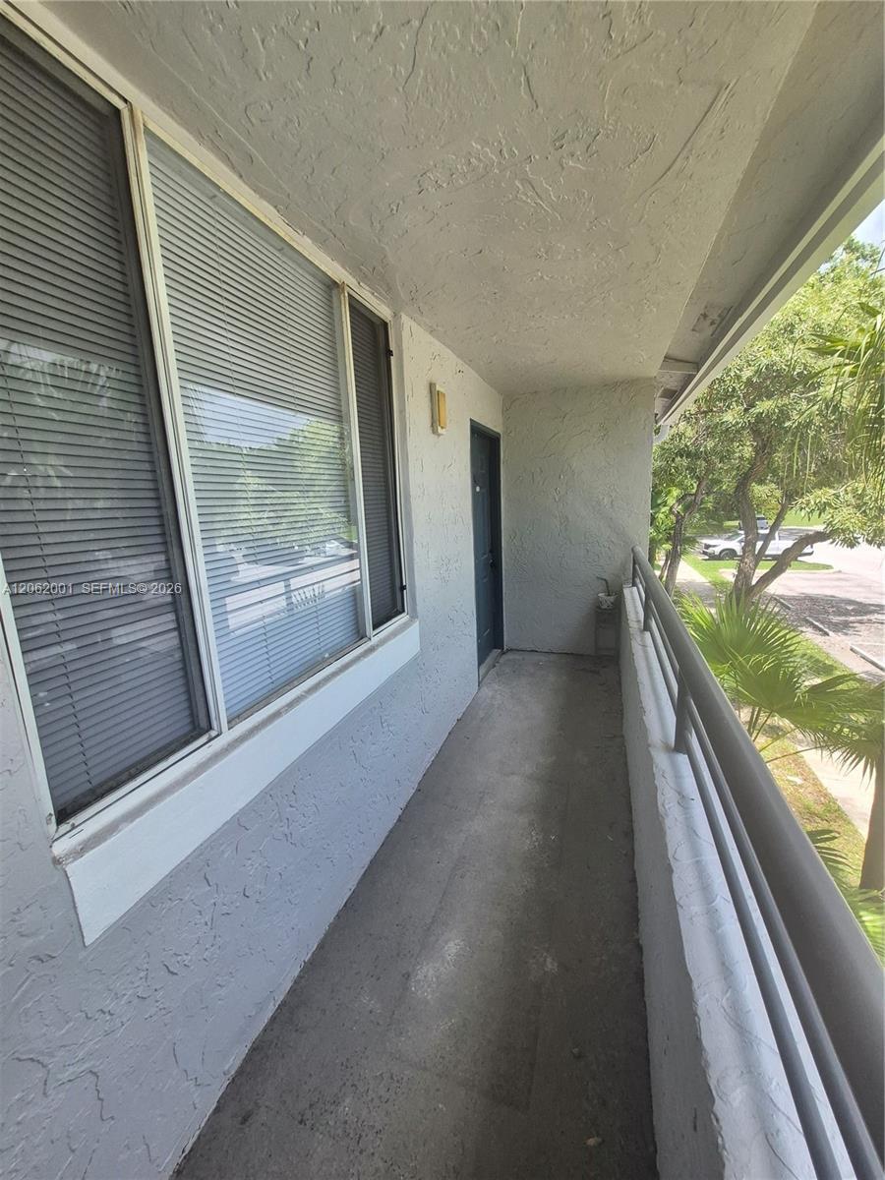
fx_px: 443
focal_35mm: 13
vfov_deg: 106.2
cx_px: 442
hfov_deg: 89.9
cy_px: 590
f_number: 2.2
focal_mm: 1.74
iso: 100
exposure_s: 1/288
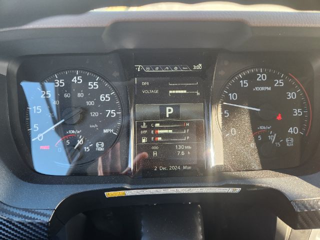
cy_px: 120
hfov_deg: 73.9
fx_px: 213
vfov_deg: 58.9
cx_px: 160
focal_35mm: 23
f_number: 1.8
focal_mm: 5.4
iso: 160
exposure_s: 1/120
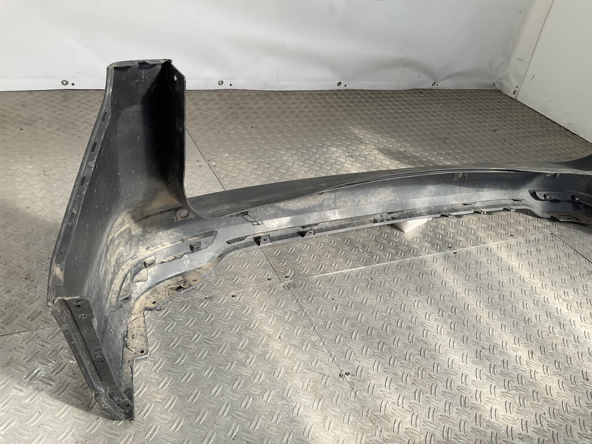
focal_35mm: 29
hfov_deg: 61.7
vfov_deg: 48.2
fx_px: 496
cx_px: 296
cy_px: 222
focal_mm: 3
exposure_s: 1/473
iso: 16
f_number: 1.8
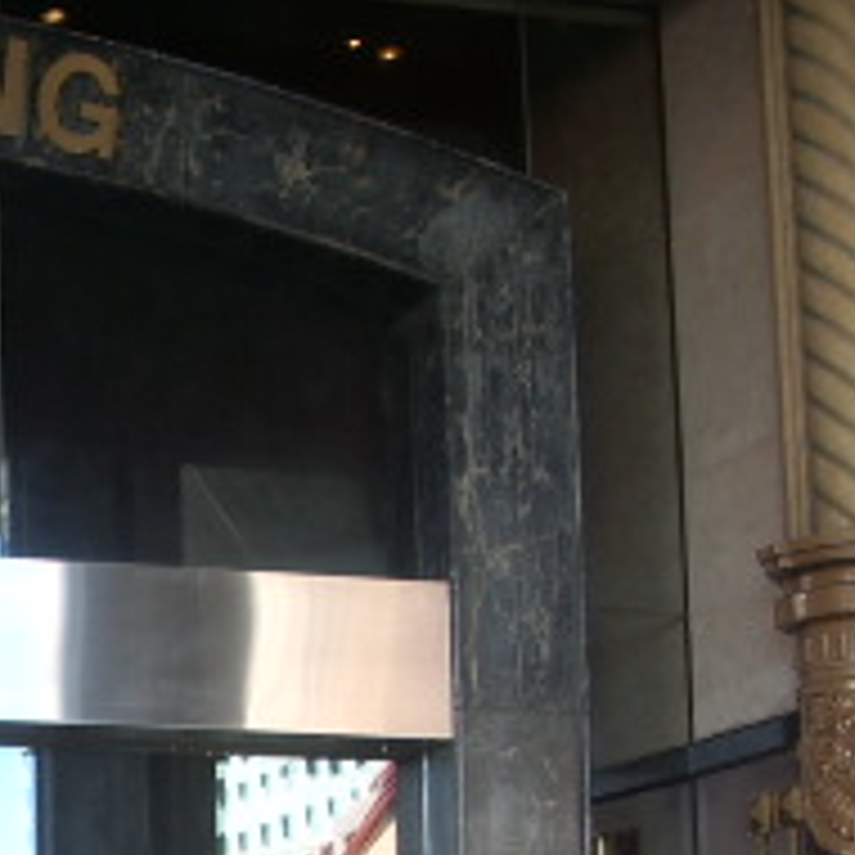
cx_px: -297
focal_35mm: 104
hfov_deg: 15.8
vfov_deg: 16.1
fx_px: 2906
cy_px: 1004
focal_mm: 5.8
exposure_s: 1/60
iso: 50
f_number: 2.6
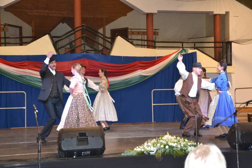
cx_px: 126
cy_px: 84
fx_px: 441
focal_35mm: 63
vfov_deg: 21.6
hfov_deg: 31.9
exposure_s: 1/60
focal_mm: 42
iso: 1800
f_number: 4.8
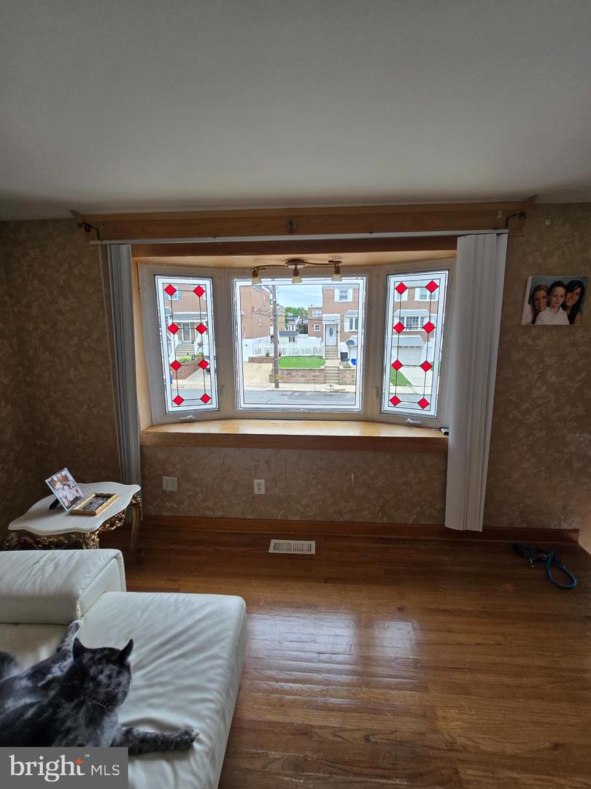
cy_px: 394
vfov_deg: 106.2
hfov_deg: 89.9
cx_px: 296
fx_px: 296
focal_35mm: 13
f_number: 2.2
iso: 64
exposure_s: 1/120
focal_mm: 2.2
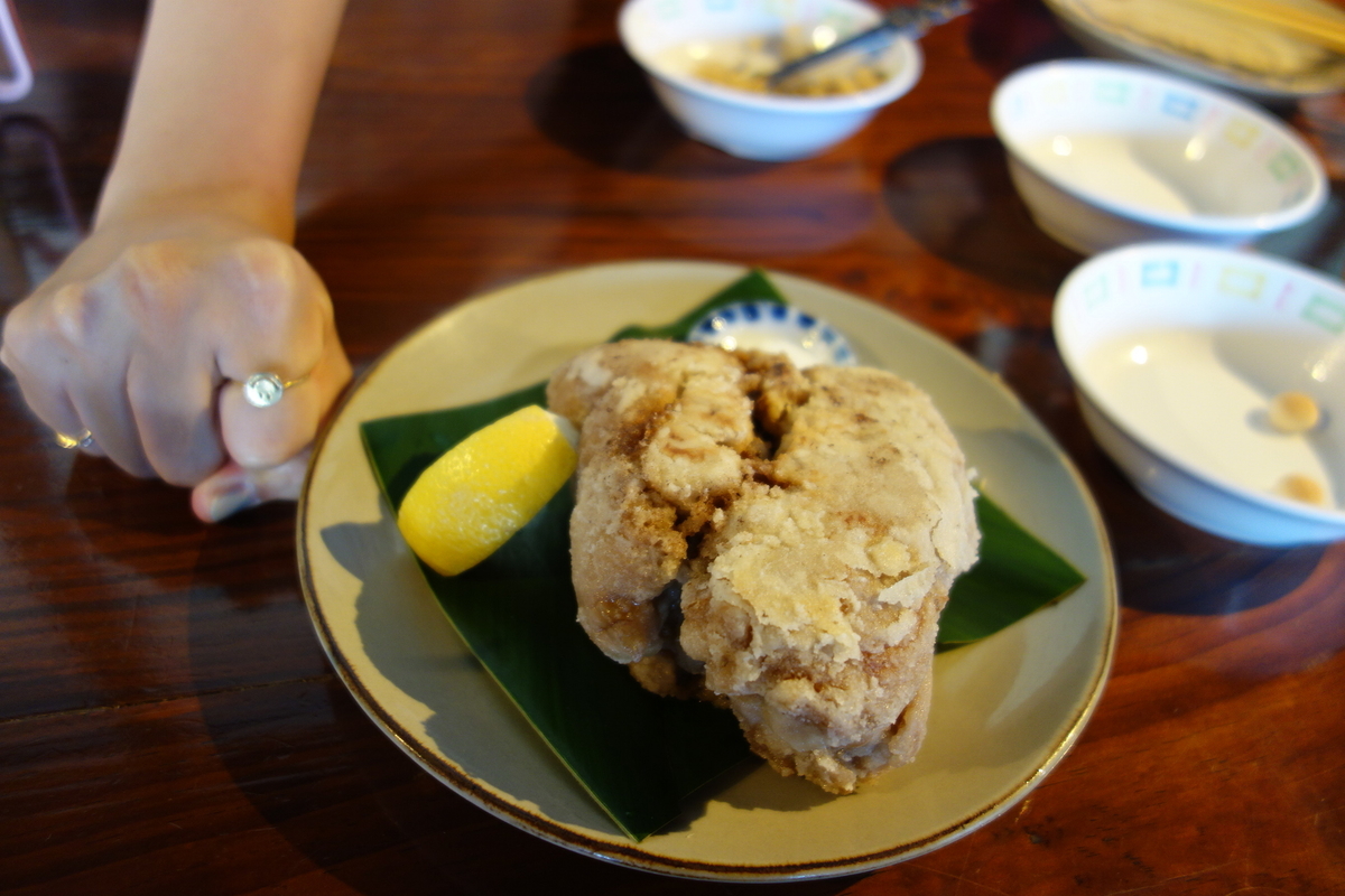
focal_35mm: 28
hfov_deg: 65.5
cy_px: 448
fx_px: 1046
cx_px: 672
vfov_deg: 46.4
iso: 250
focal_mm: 10.4
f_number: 1.8
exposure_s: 1/30
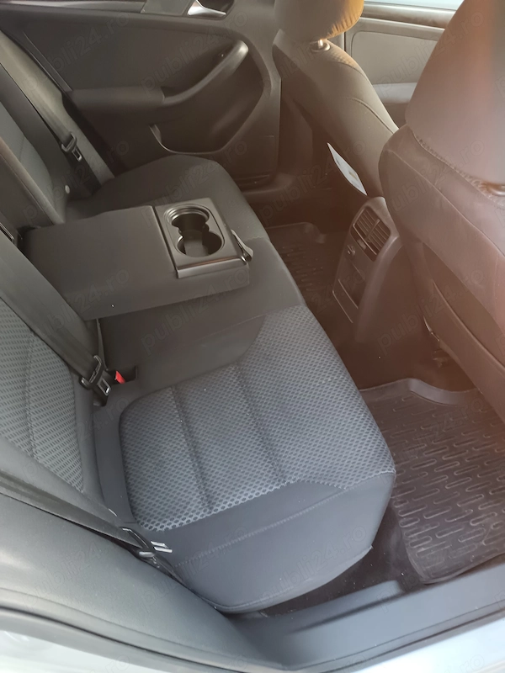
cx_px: 252
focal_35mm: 27
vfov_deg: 65.3
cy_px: 336
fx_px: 525
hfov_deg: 51.4
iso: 1599
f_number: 1.9
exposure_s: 1/25
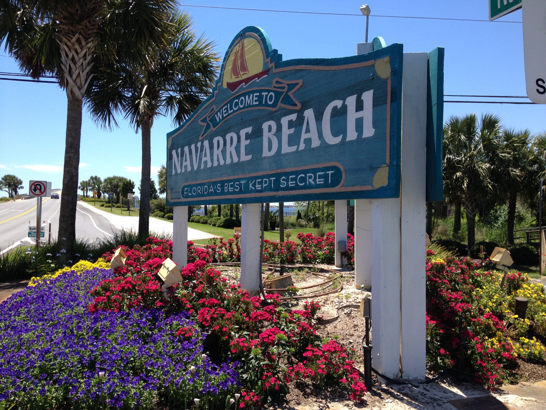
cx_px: 273
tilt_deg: -1.3
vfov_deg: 40.7
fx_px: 552
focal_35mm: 35
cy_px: 205
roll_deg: -0.4
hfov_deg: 52.6
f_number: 2.4
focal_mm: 4.28
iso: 50
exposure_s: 1/1042
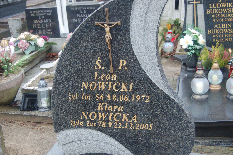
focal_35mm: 48
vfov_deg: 28.0
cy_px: 78
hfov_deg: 41.1
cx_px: 116
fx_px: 310
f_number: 5
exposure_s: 1/100
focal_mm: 32
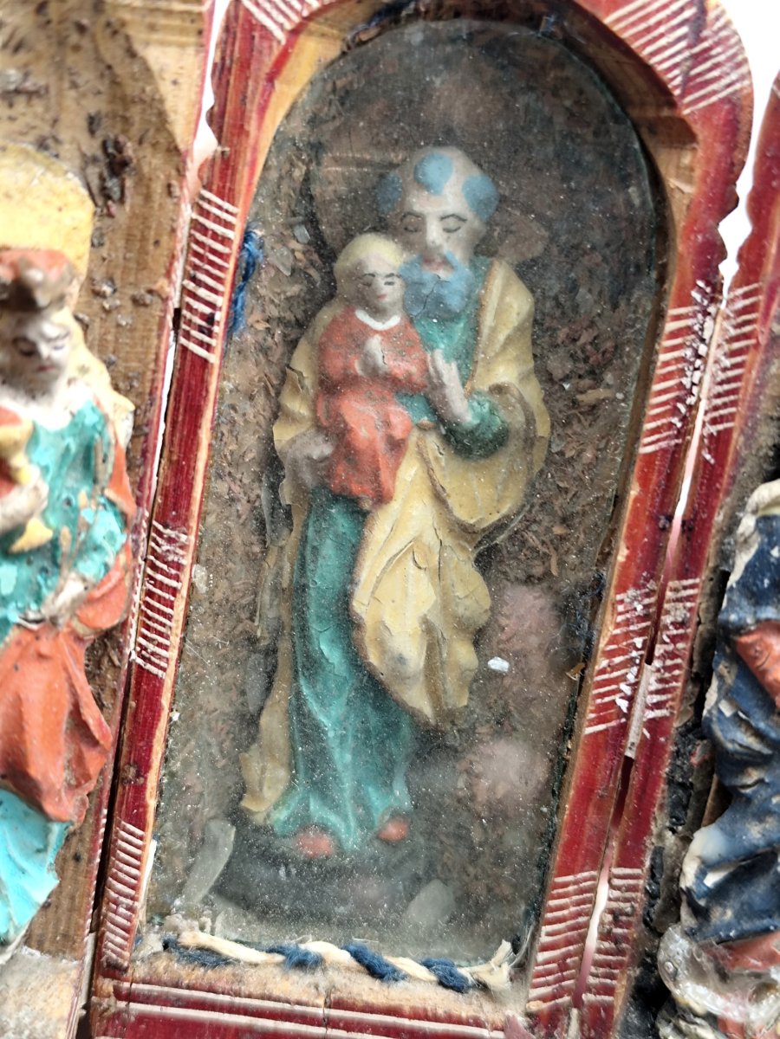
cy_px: 520
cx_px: 390
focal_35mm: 46
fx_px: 1382
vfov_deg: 41.2
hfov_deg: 31.5
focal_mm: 6.14
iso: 200
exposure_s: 1/25
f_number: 1.65
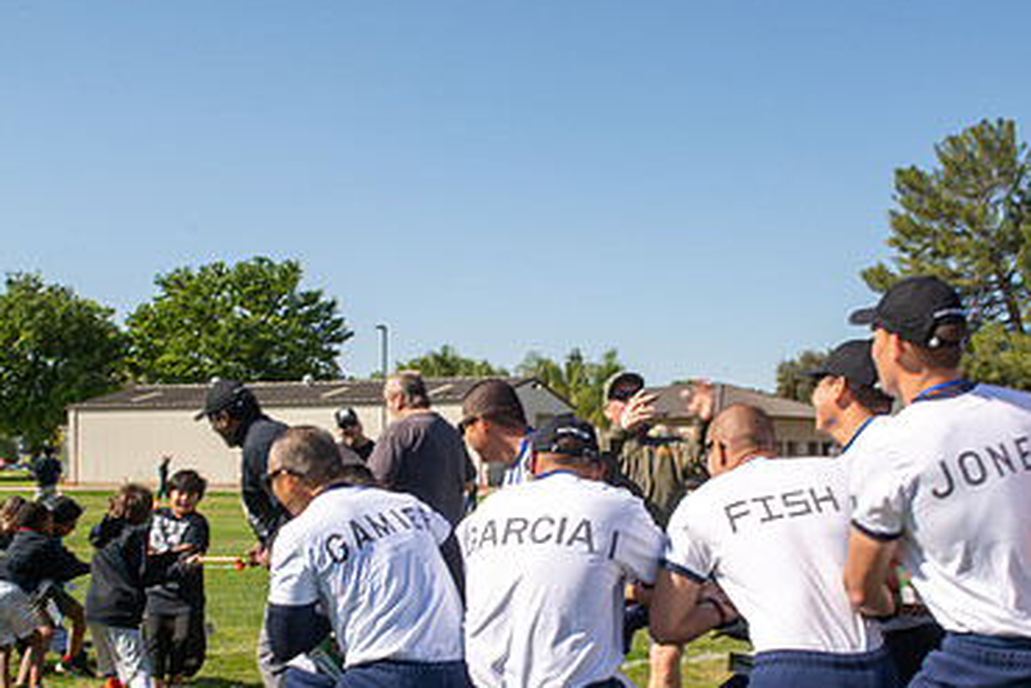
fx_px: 1289
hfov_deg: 43.5
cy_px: 479
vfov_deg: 29.6
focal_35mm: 45
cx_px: 575
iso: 100
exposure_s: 1/200
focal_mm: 27
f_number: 11
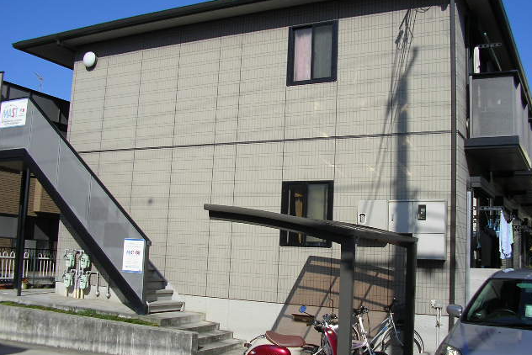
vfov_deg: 33.4
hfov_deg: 48.4
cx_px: 266
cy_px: 172
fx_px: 591
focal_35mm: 40
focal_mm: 5.8
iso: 50
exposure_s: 1/713
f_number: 4.1
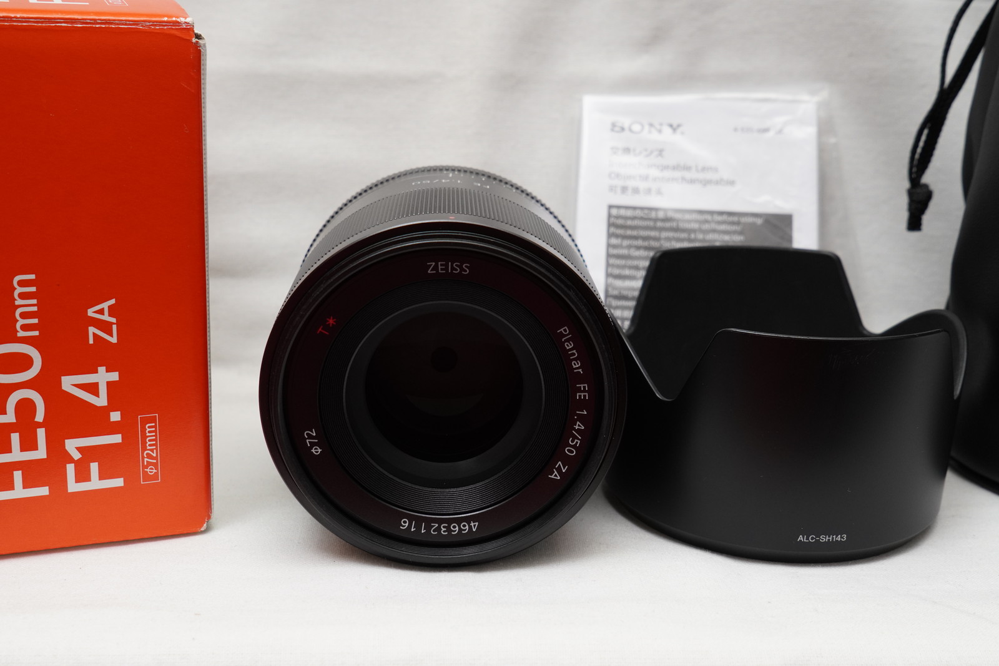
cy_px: 333
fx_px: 1207
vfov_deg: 30.9
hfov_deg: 45.0
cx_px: 500
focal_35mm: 44
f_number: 8
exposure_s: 1/60
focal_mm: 29
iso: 800
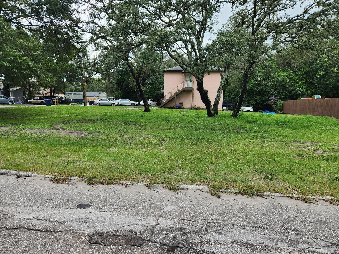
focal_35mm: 23
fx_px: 225
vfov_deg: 58.9
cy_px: 127
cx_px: 170
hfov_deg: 73.9
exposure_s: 1/307
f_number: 1.8
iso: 20
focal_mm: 5.4
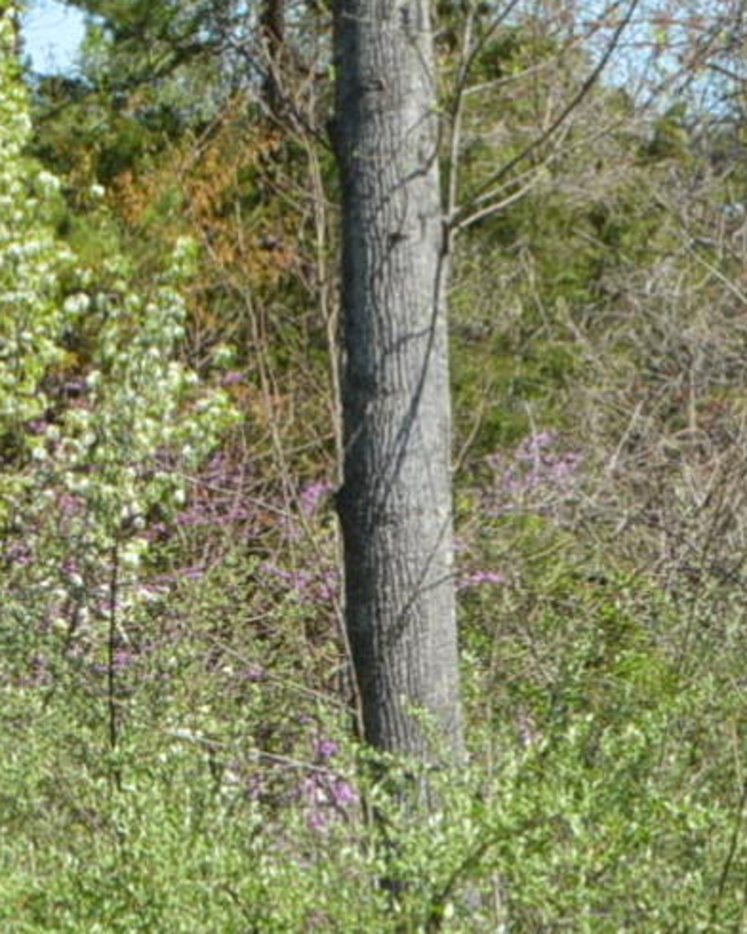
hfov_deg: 5.2
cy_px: 623
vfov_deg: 6.6
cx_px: -593
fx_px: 8097
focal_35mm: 293
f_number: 7.1
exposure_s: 1/200
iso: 100
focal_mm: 34
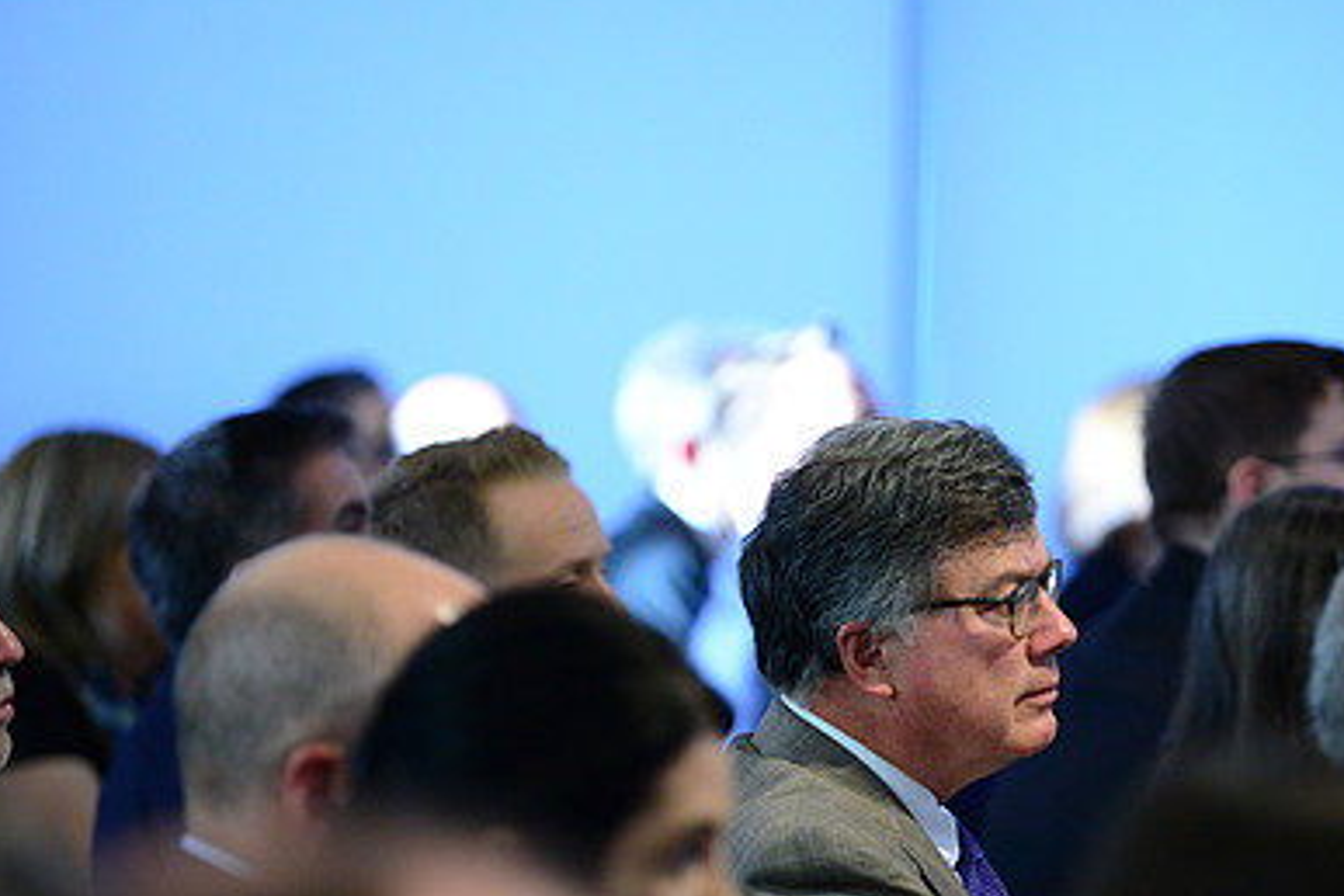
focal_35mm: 240
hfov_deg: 8.6
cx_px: 997
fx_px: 8959
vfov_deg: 5.7
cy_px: 623
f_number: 2.8
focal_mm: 160
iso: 4000
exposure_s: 1/200
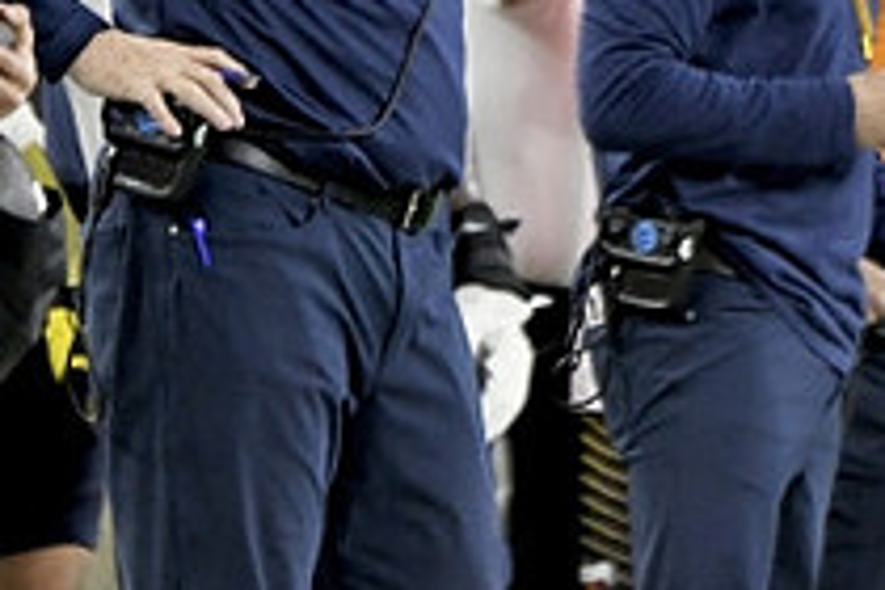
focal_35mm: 1657
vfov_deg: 0.8
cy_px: -169
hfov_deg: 1.2
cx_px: 308
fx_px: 40731
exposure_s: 1/500
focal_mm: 400
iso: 5000
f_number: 5.6
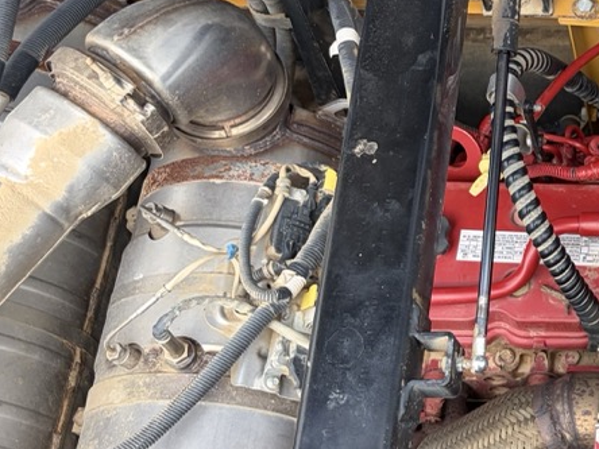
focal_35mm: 75
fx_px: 1298
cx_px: 769
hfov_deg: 23.2
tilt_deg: -66.0
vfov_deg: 19.6
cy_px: 212
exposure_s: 1/773
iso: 50
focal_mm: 5.96
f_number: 1.6
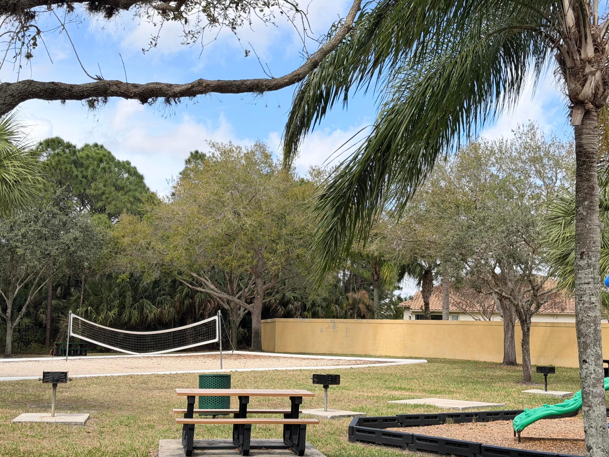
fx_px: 844
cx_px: 304
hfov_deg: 39.7
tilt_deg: +6.7
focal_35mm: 48
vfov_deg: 30.3
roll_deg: -1.1
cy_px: 228
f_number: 1.78
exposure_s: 1/2762
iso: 100
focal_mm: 6.76
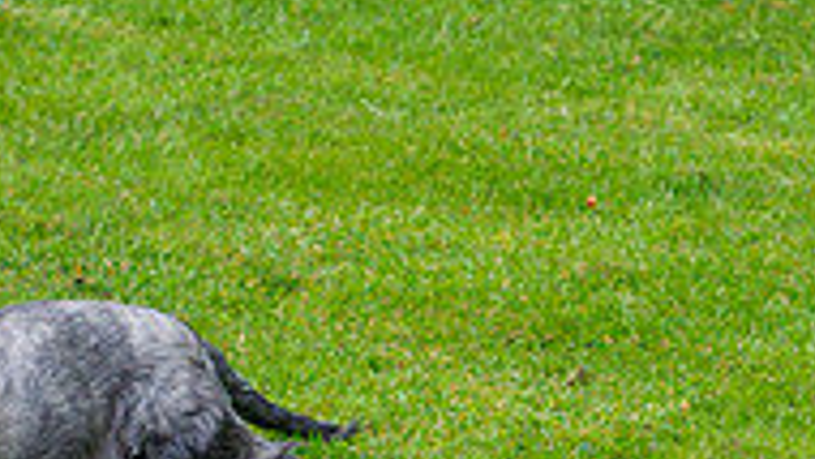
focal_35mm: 472
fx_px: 10203
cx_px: 801
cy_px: 359
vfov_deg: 2.6
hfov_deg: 4.6
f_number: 4.5
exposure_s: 1/500
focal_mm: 64
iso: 200
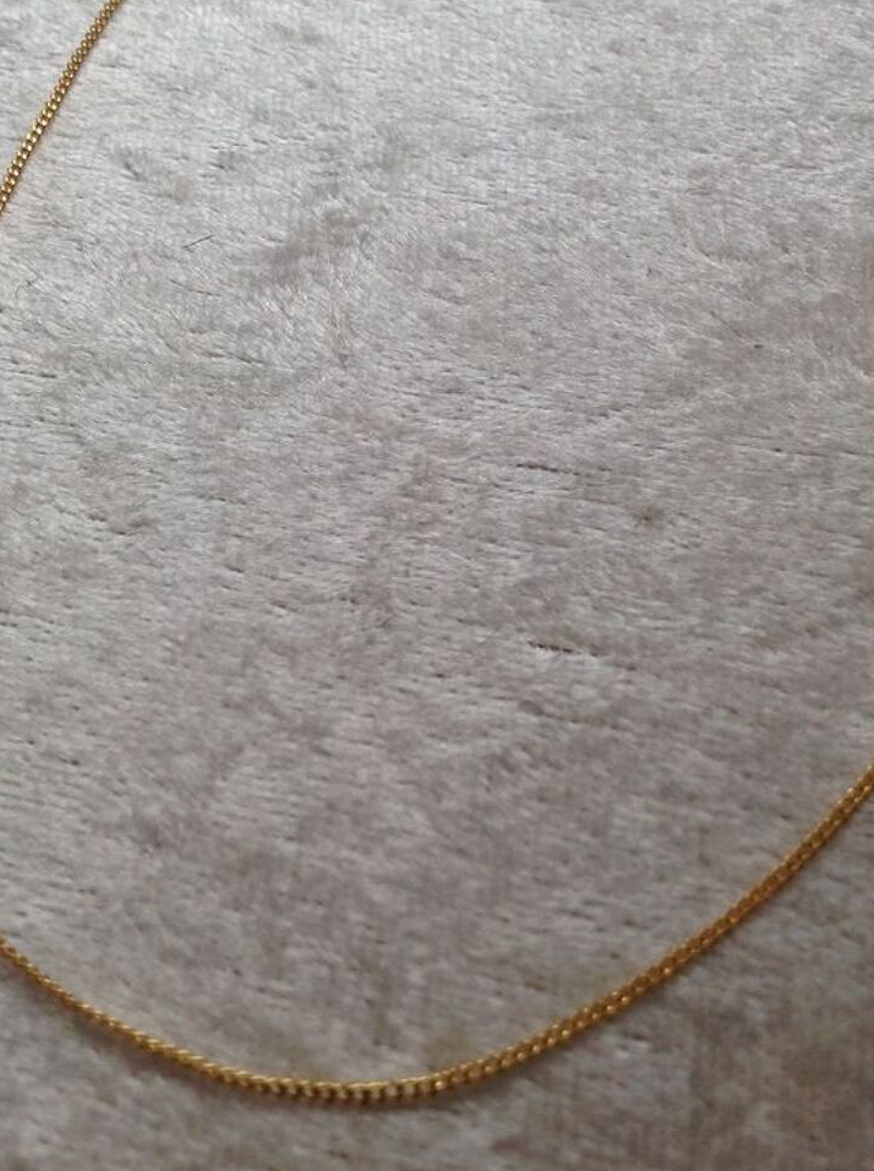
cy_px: 366
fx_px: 1654
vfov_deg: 38.4
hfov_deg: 29.6
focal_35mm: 49
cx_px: 452
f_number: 2.4
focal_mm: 4.28
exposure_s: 1/60
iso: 50
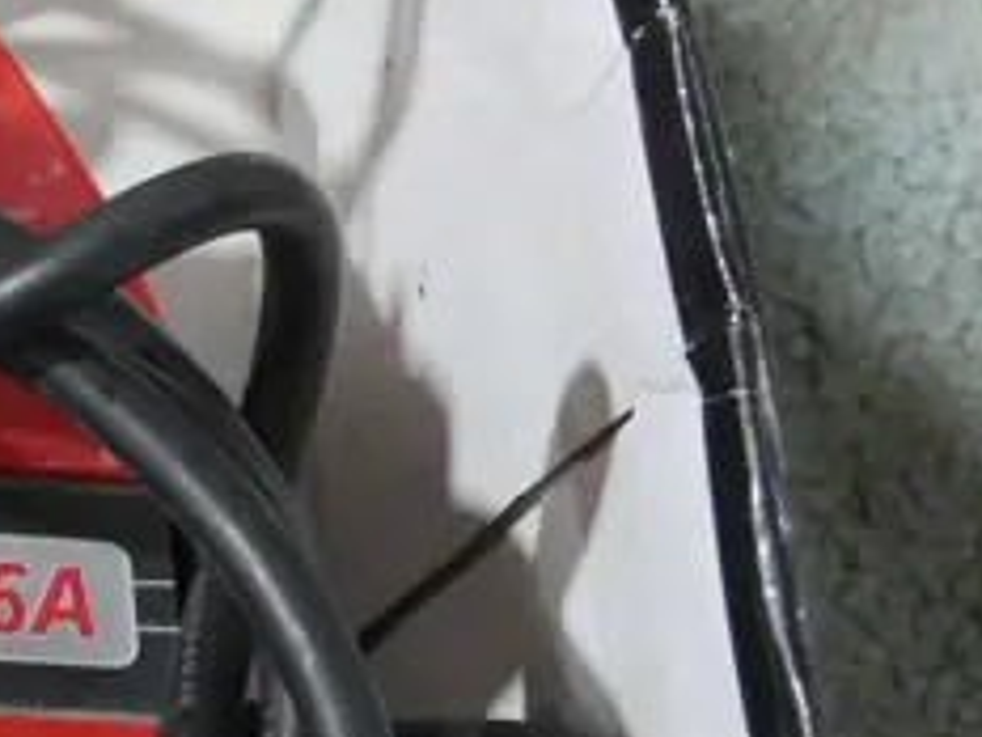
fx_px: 5248
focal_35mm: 185
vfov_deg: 8.0
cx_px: -969
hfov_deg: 9.9
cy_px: 224
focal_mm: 21
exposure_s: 1/60
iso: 3200
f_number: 4.6
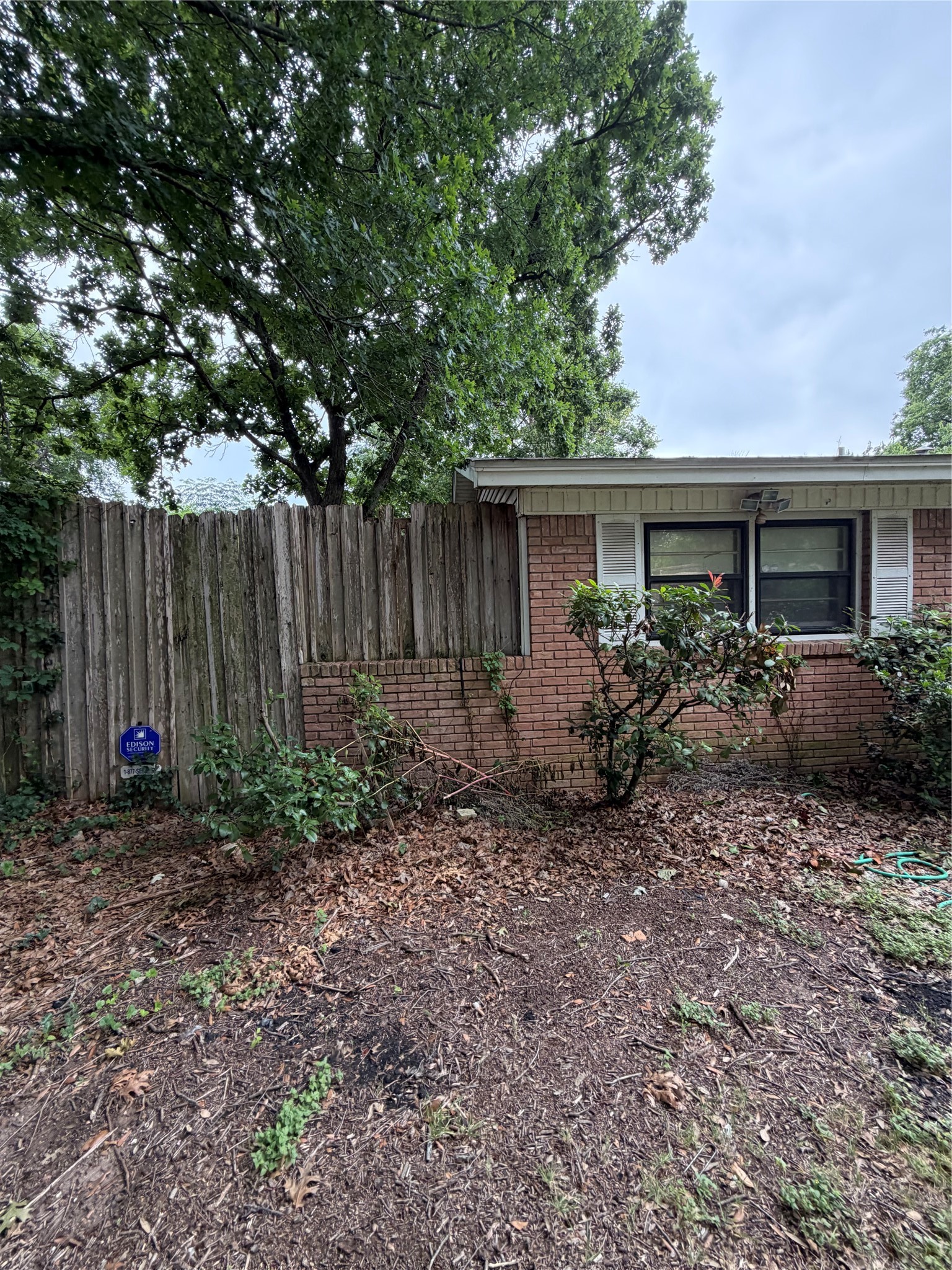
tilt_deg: -2.5
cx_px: 476
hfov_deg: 85.7
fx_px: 513
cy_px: 635
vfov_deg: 102.1
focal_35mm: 14
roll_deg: +1.5
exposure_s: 1/121
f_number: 2.2
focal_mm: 2.22
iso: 125
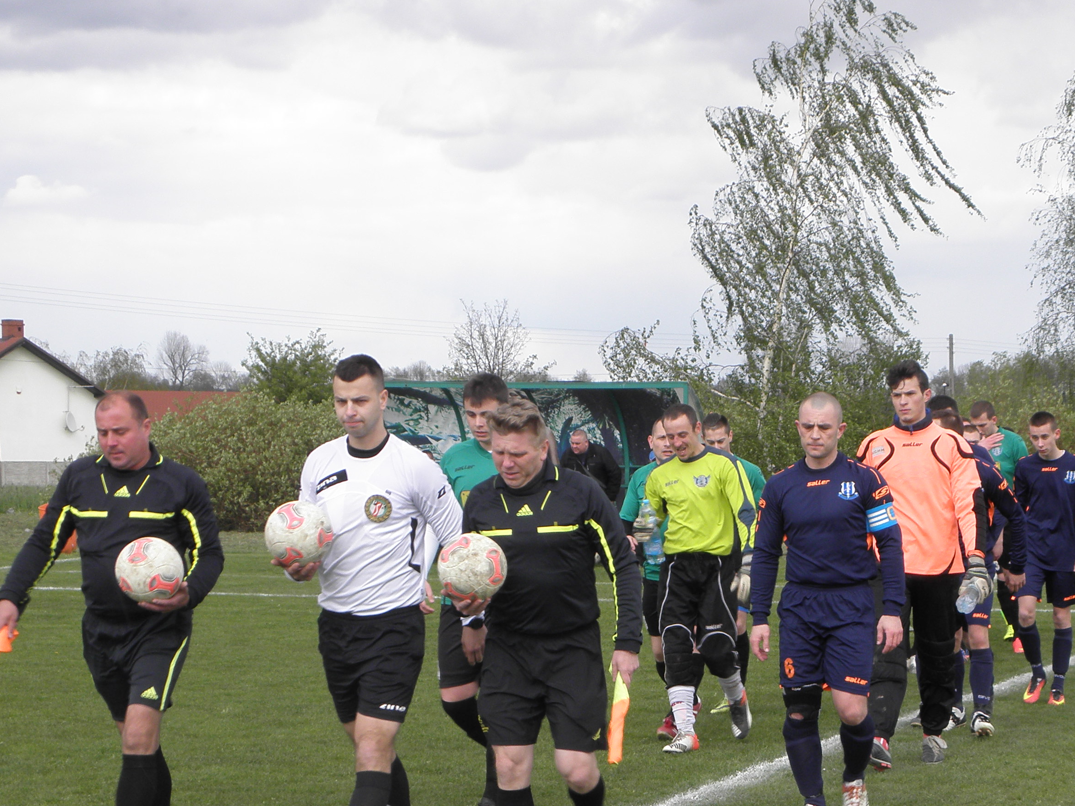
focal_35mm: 100
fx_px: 3106
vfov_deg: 14.7
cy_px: 649
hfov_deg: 19.6
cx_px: 711
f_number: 4.5
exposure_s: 1/100
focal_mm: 10.65
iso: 64
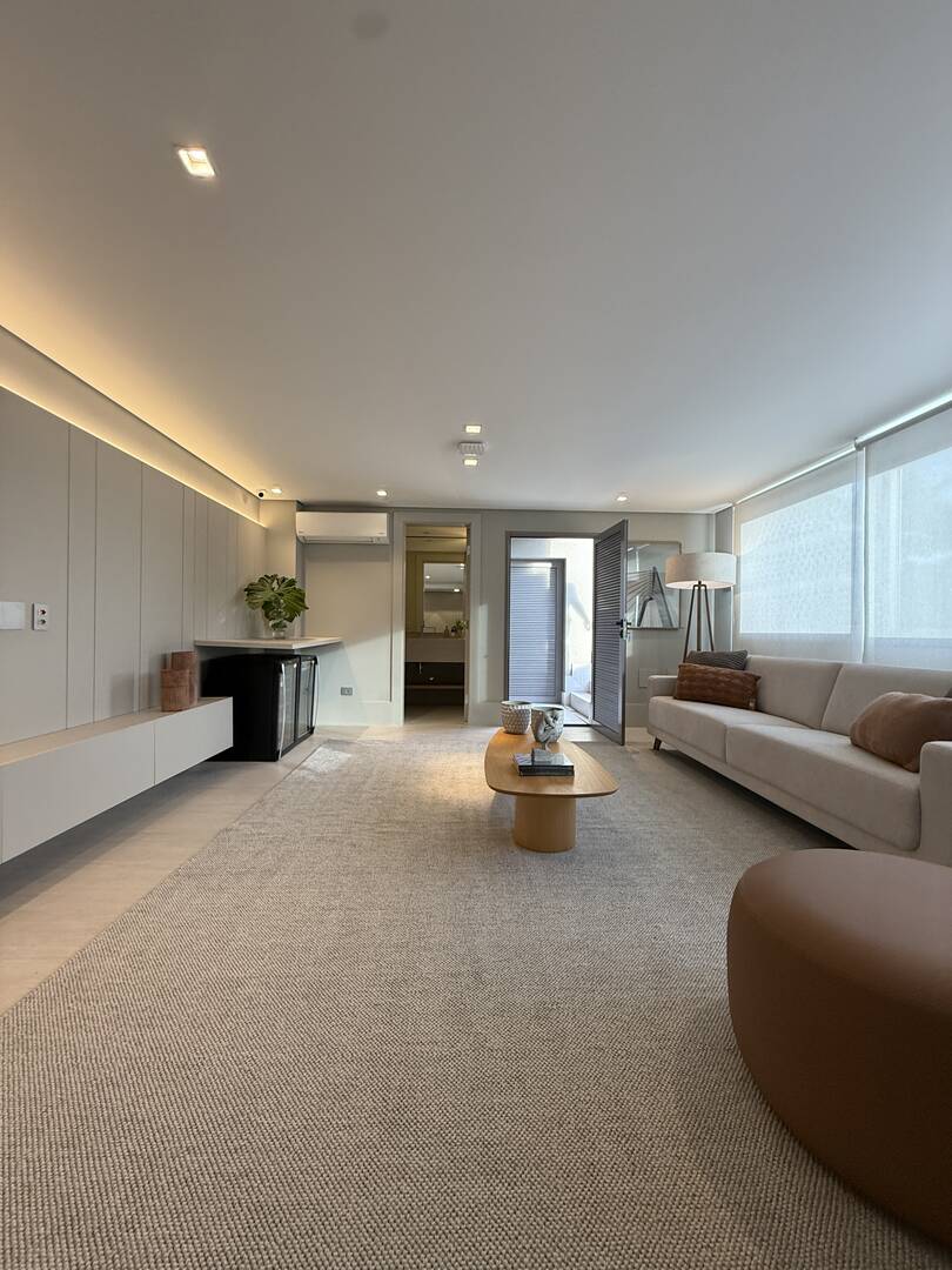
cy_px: 635
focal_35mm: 14
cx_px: 476
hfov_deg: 85.7
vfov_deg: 102.1
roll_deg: -1.5
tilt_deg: +2.0
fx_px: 513
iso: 250
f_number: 2.2
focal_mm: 2.22
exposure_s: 1/130
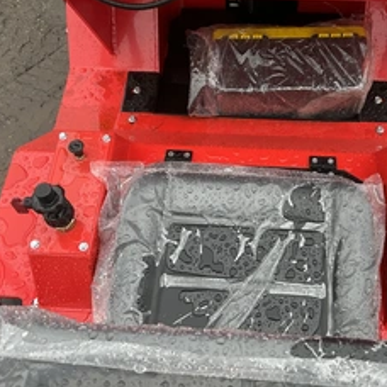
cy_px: 187
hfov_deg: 37.4
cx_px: 239
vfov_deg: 37.5
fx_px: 569
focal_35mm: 45
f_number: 1.8
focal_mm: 3
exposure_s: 1/122
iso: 25
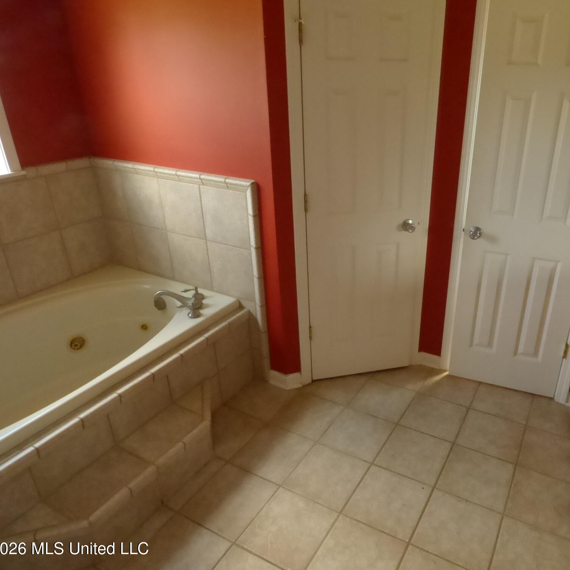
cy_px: 285
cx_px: 363
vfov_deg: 65.0
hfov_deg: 63.9
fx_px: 447
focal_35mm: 24
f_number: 7.1
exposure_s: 1/30
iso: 800
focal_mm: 3.58
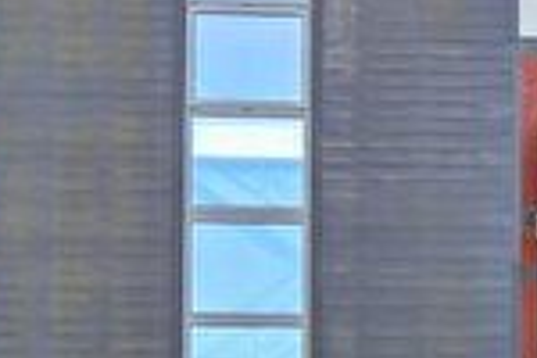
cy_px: 313
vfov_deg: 19.2
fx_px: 1044
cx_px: 573
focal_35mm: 70
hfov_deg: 26.8
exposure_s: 1/50
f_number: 8
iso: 160
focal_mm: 10
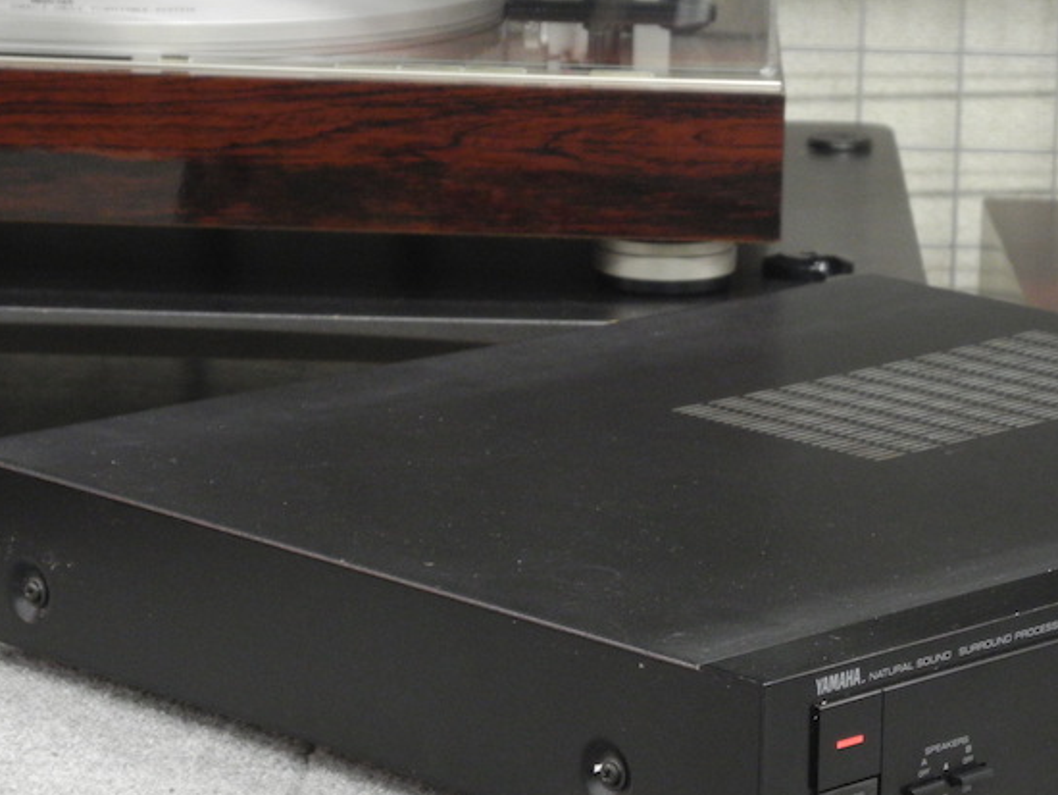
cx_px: 804
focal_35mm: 164
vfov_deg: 9.1
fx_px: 5015
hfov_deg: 12.0
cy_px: 316
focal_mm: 20.1
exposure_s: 1/13.6
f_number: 4.5
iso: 400
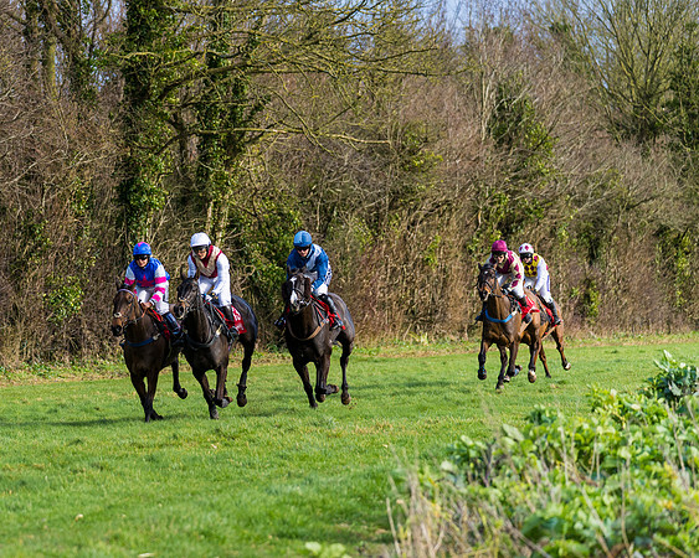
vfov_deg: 8.6
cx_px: 191
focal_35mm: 181
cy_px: 209
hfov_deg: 10.7
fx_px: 3734
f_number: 2.8
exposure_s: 1/2000
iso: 200
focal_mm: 128
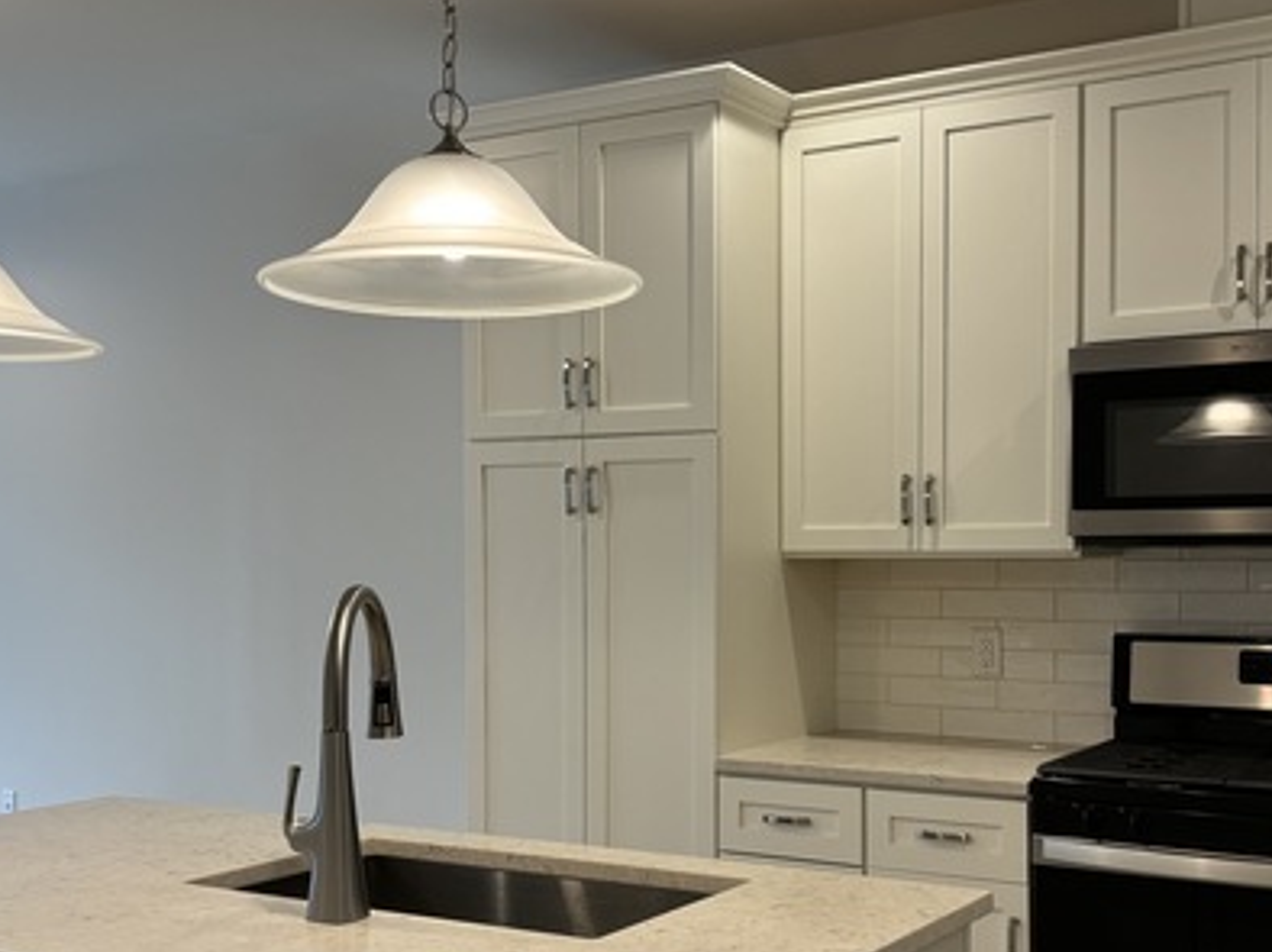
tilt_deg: -3.0
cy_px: 587
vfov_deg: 32.7
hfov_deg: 42.9
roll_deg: +0.4
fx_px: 1616
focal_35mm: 44
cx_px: 728
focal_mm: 5.96
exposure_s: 1/120
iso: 100
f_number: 1.6
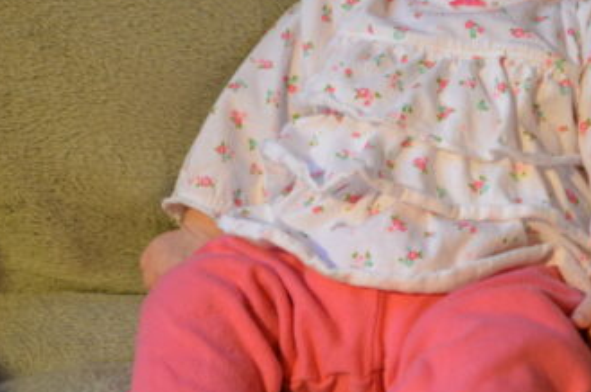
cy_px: 143
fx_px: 1147
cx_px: 437
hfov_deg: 28.5
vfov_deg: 19.3
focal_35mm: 70
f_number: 3.8
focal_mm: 20
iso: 900
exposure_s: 1/30
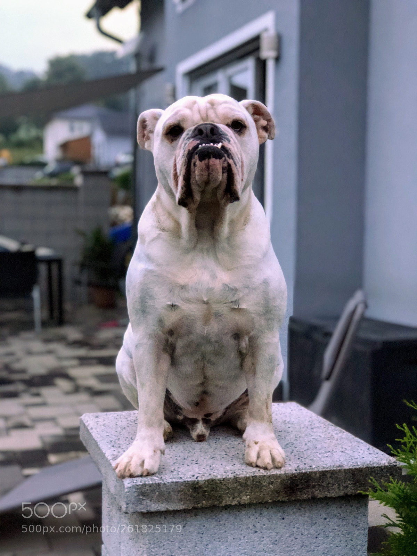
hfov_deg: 25.7
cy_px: 278
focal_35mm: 57
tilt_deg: -4.0
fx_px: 916
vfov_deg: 33.8
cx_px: 208
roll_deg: -0.6
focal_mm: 6.6
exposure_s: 1/60
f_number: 2.8
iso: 1000
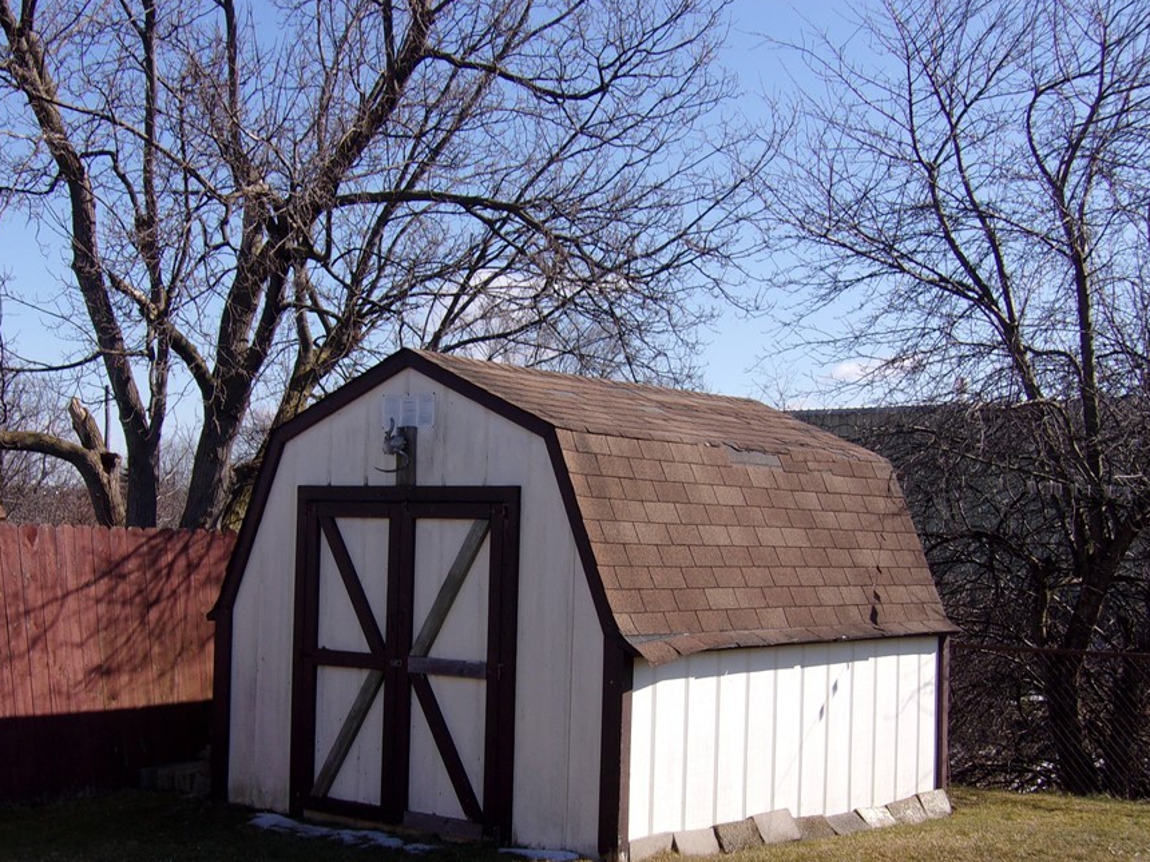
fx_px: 1661
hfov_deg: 38.1
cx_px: 477
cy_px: 498
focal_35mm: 50
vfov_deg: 29.1
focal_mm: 7.6
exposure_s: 1/70
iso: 80
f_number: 13.1
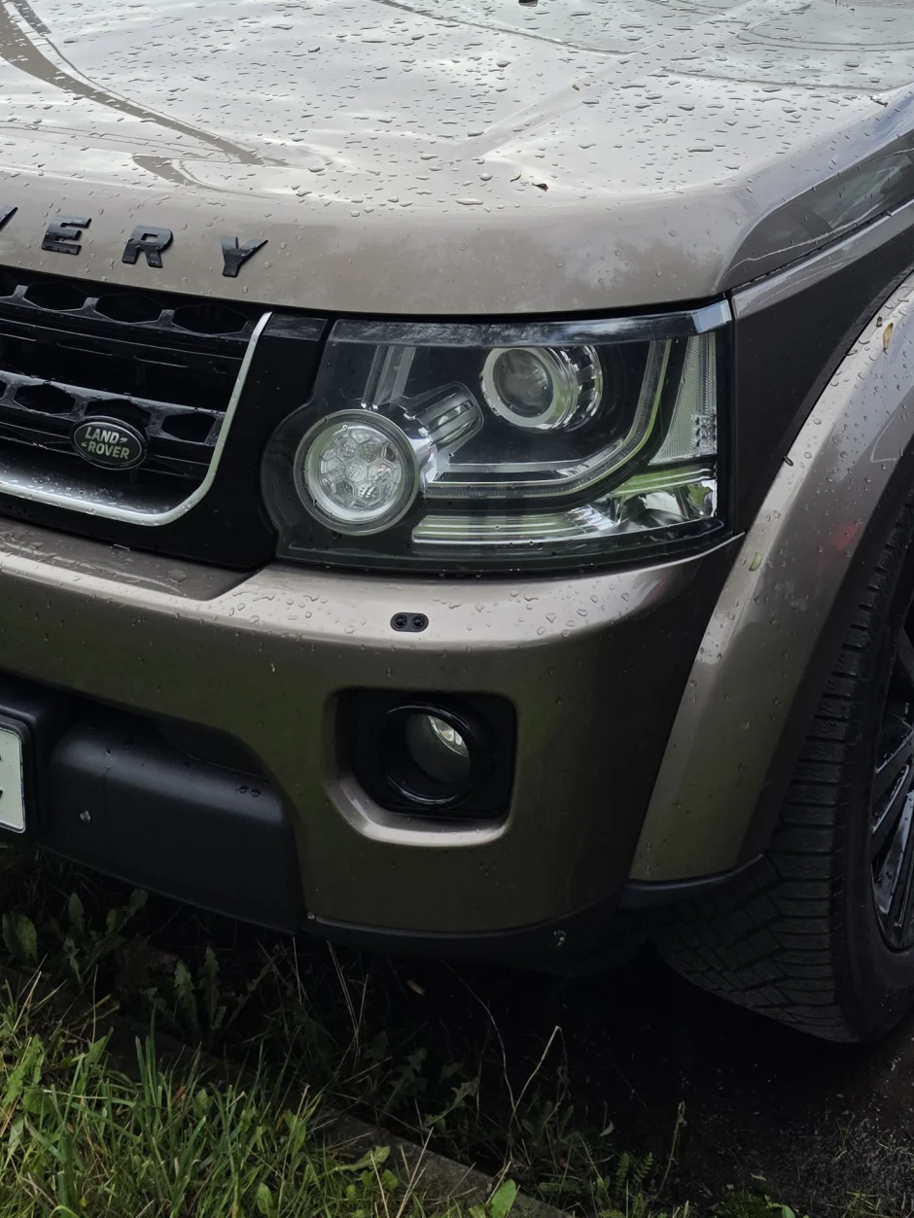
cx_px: 471
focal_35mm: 47
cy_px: 131
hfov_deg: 30.9
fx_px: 1654
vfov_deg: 37.8
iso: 80
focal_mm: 6.3
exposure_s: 1/2686
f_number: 1.7
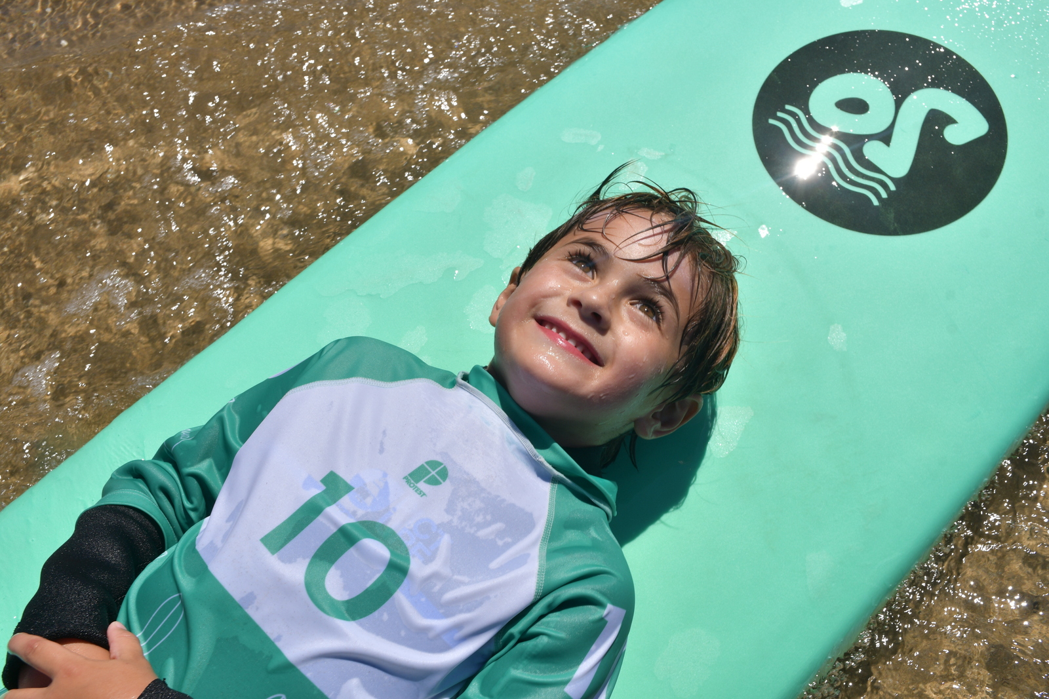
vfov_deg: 33.4
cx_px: 524
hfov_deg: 48.5
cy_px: 350
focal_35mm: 40
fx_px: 1166
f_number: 11
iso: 160
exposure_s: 1/500
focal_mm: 27
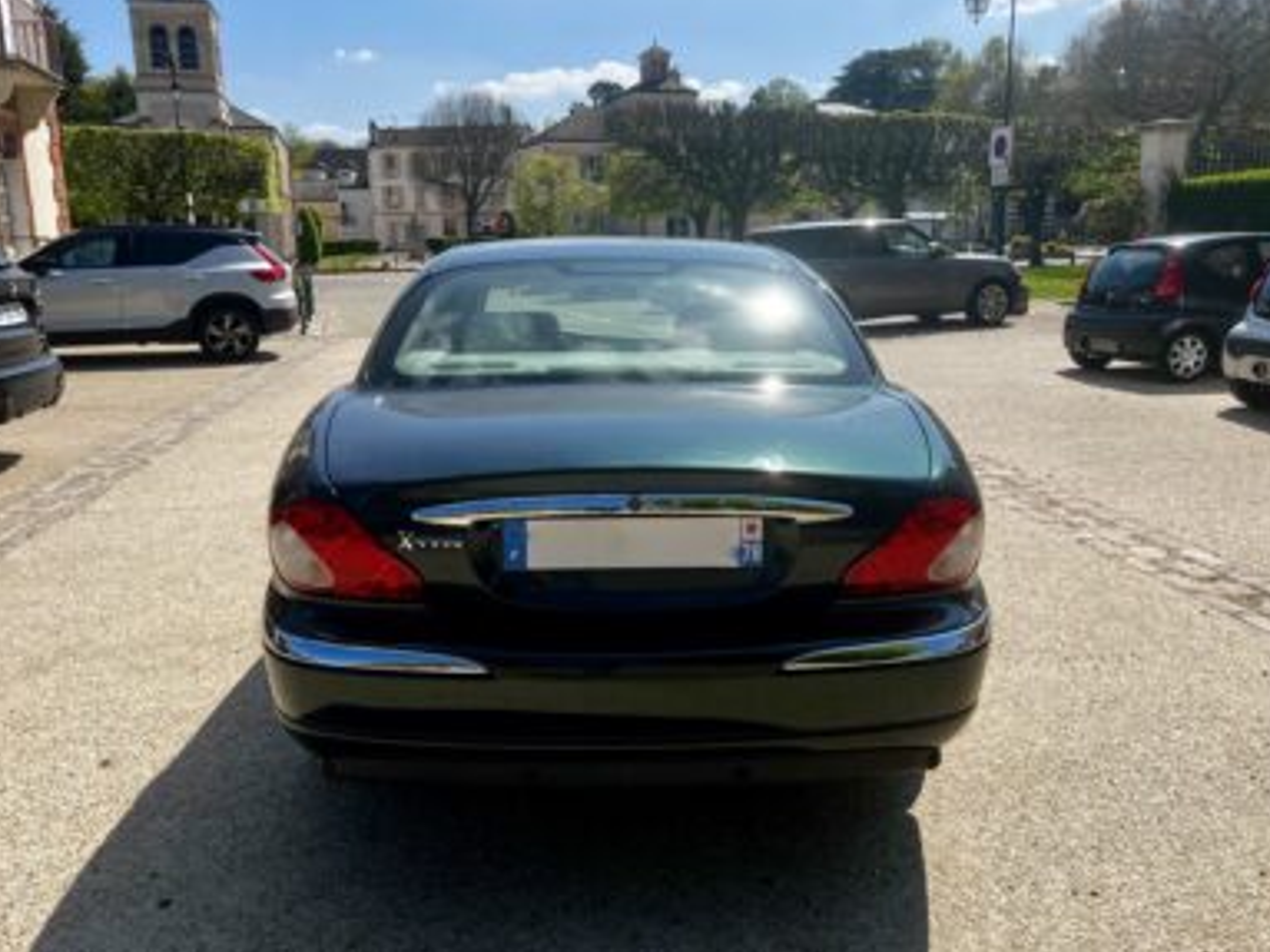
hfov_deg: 65.3
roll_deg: +0.4
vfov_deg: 51.3
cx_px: 633
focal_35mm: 27
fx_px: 990
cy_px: 461
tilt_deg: -12.7
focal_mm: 5.7
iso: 50
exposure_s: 1/5319
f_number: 1.5
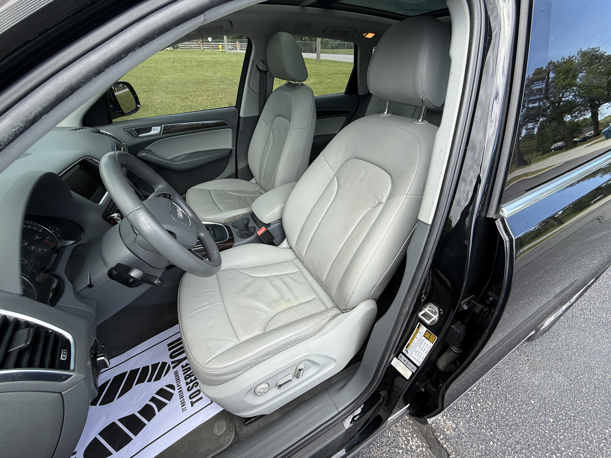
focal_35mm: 14
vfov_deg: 85.7
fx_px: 247
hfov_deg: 102.1
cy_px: 229
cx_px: 306
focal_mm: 2.22
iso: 50
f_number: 2.2
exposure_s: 1/465
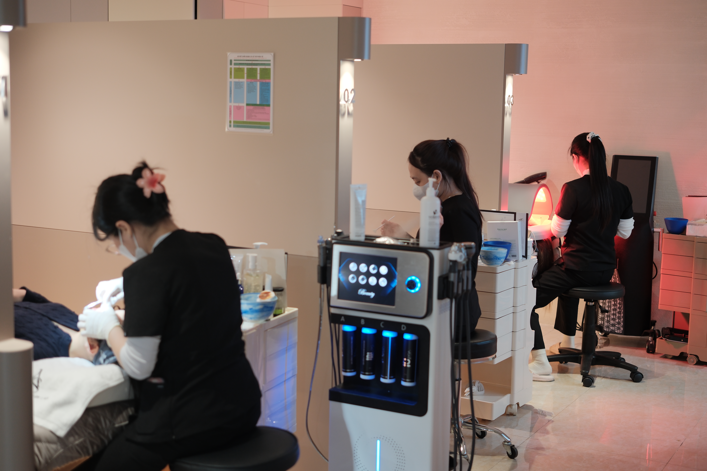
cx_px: 354
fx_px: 982
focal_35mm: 50
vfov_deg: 27.0
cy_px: 236
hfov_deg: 39.6
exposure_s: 1/50
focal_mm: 33
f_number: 1.8
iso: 320
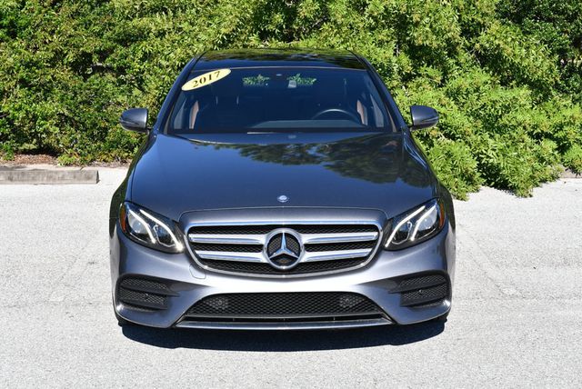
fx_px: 1133
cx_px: 291
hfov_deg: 28.8
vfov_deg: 19.5
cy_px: 194
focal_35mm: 70
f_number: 8
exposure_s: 1/250
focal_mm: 35
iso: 125
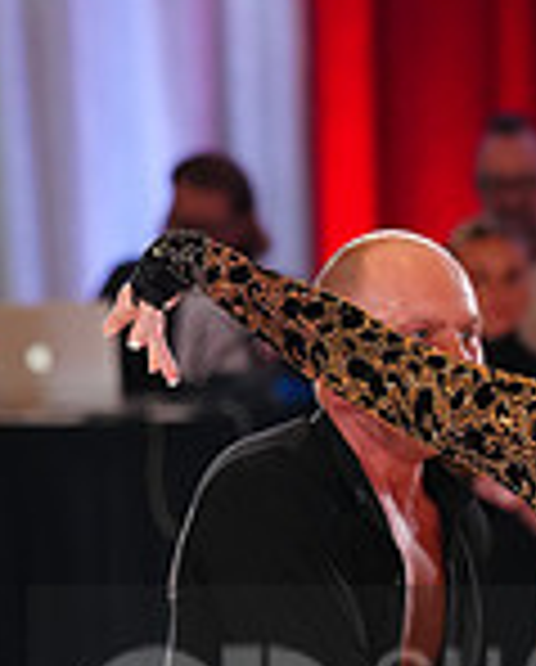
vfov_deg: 4.5
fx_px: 8500
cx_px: 651
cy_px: 738
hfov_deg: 3.6
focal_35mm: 430
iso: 3200
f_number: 3.2
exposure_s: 1/640
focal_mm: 117
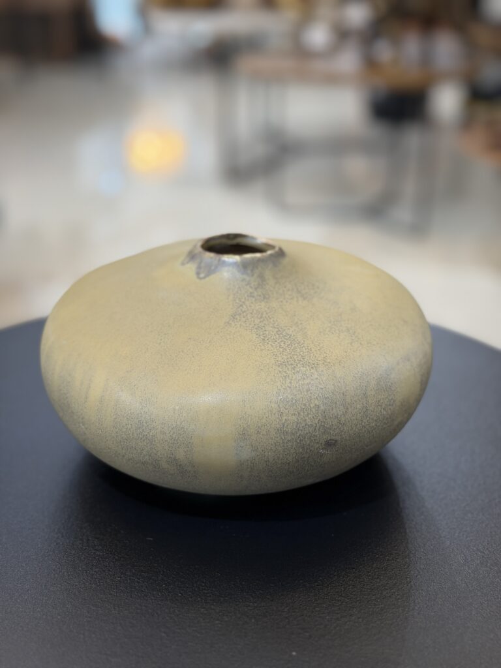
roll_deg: -0.6
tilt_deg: -24.6
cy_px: 334
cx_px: 250
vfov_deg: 39.7
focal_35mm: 48
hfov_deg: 30.3
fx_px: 926
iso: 125
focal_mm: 6.76
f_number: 1.78
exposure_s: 1/60
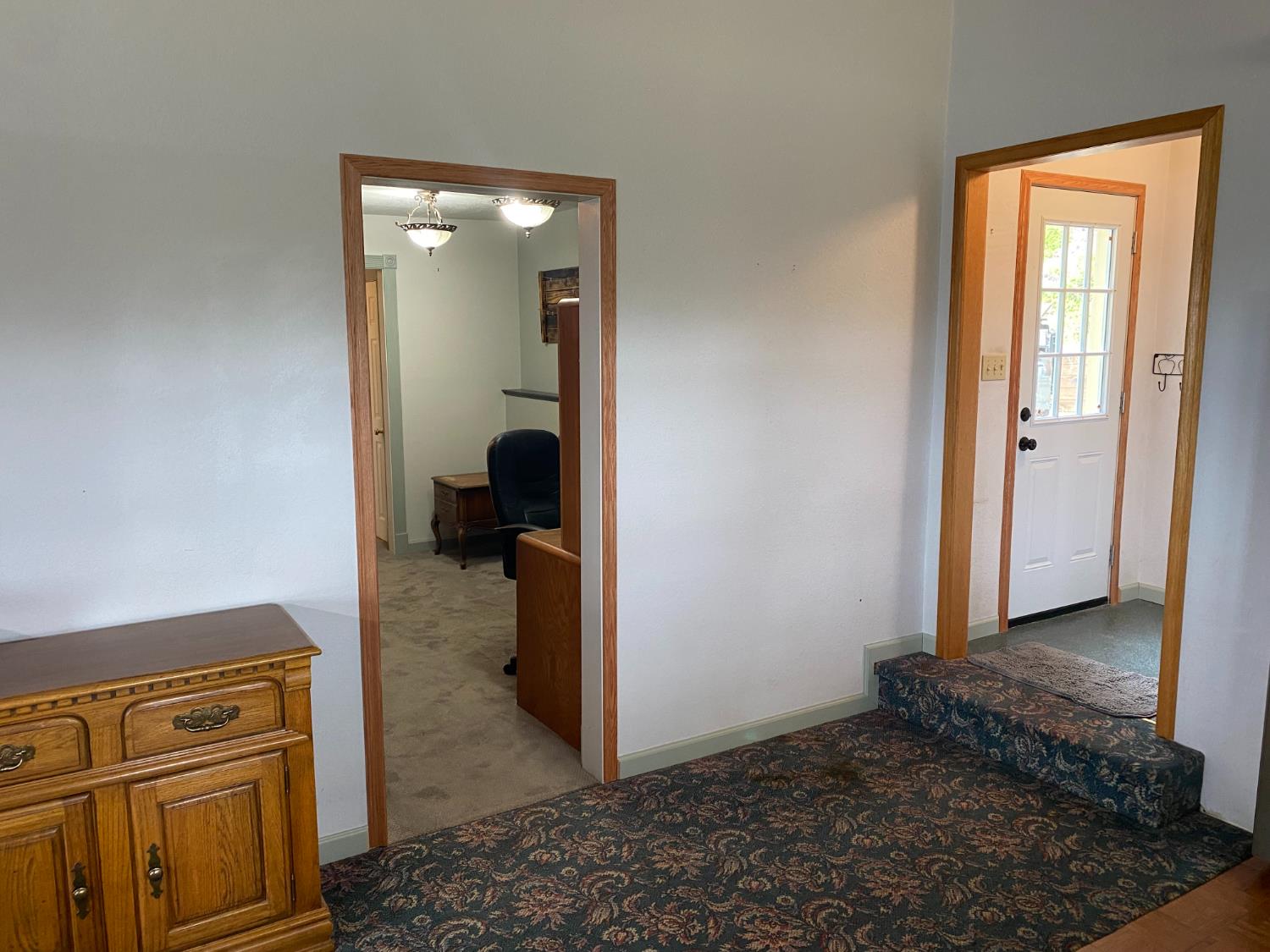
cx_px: 635
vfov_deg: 53.1
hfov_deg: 67.3
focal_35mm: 26
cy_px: 476
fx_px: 954
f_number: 1.8
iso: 200
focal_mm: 4.25
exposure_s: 1/60
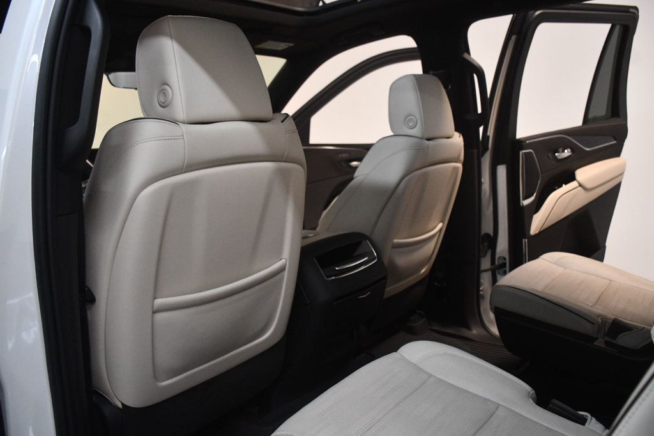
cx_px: 327
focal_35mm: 30
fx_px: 545
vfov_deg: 43.6
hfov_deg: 61.9
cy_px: 218
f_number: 3.5
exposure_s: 1/125
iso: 2000
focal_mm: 20
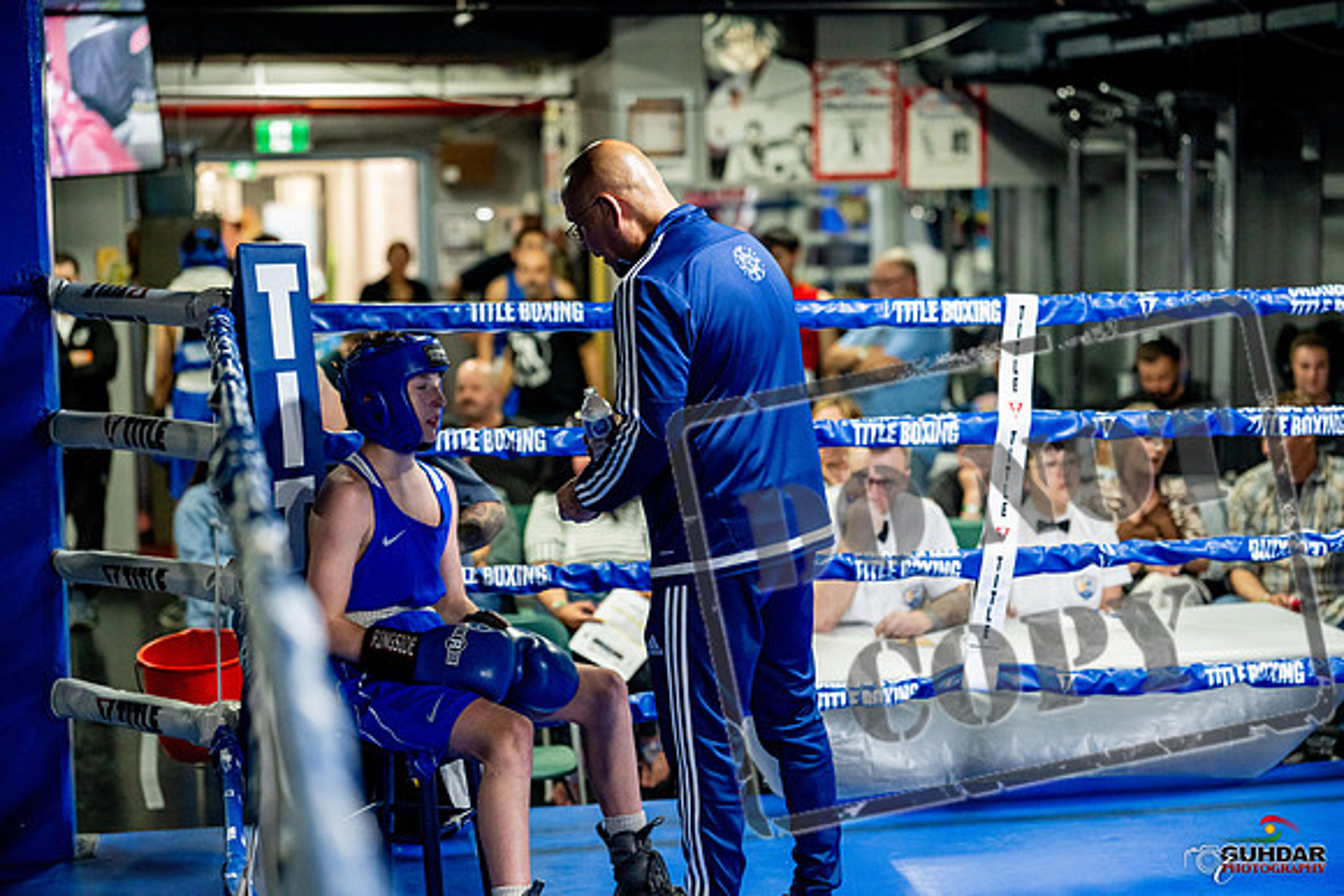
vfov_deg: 20.0
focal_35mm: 68
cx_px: 672
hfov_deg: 29.6
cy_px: 448
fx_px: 2539
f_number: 2
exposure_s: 1/1000
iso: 4000
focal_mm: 68
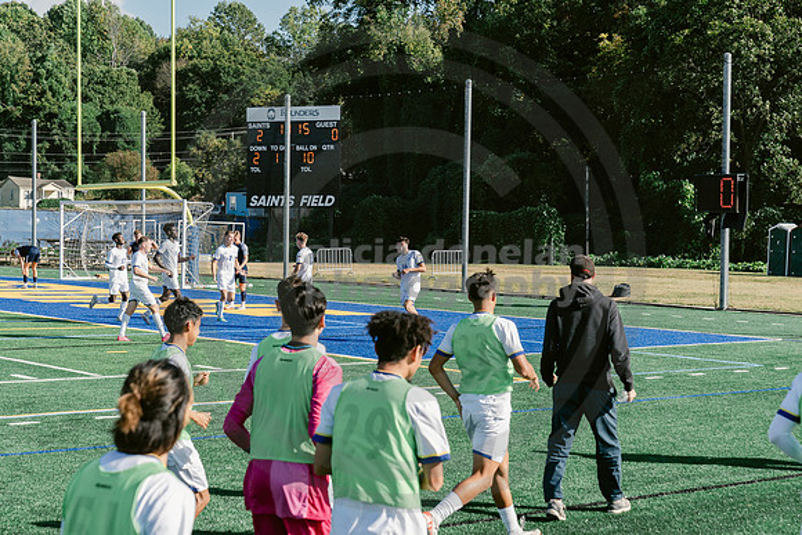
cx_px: 401
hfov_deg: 28.8
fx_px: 1560
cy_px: 268
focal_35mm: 70
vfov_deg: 19.5
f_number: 5.6
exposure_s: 1/1600
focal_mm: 70
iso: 640
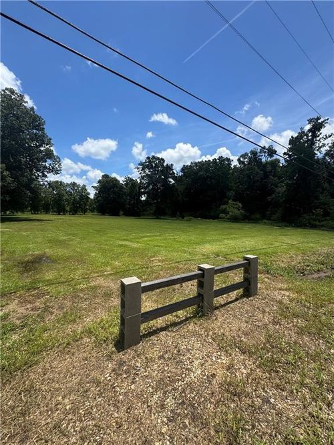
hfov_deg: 85.7
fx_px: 180
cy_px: 222
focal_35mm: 14
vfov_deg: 102.1
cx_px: 167
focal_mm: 2.22
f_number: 2.2
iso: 50
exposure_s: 1/1976
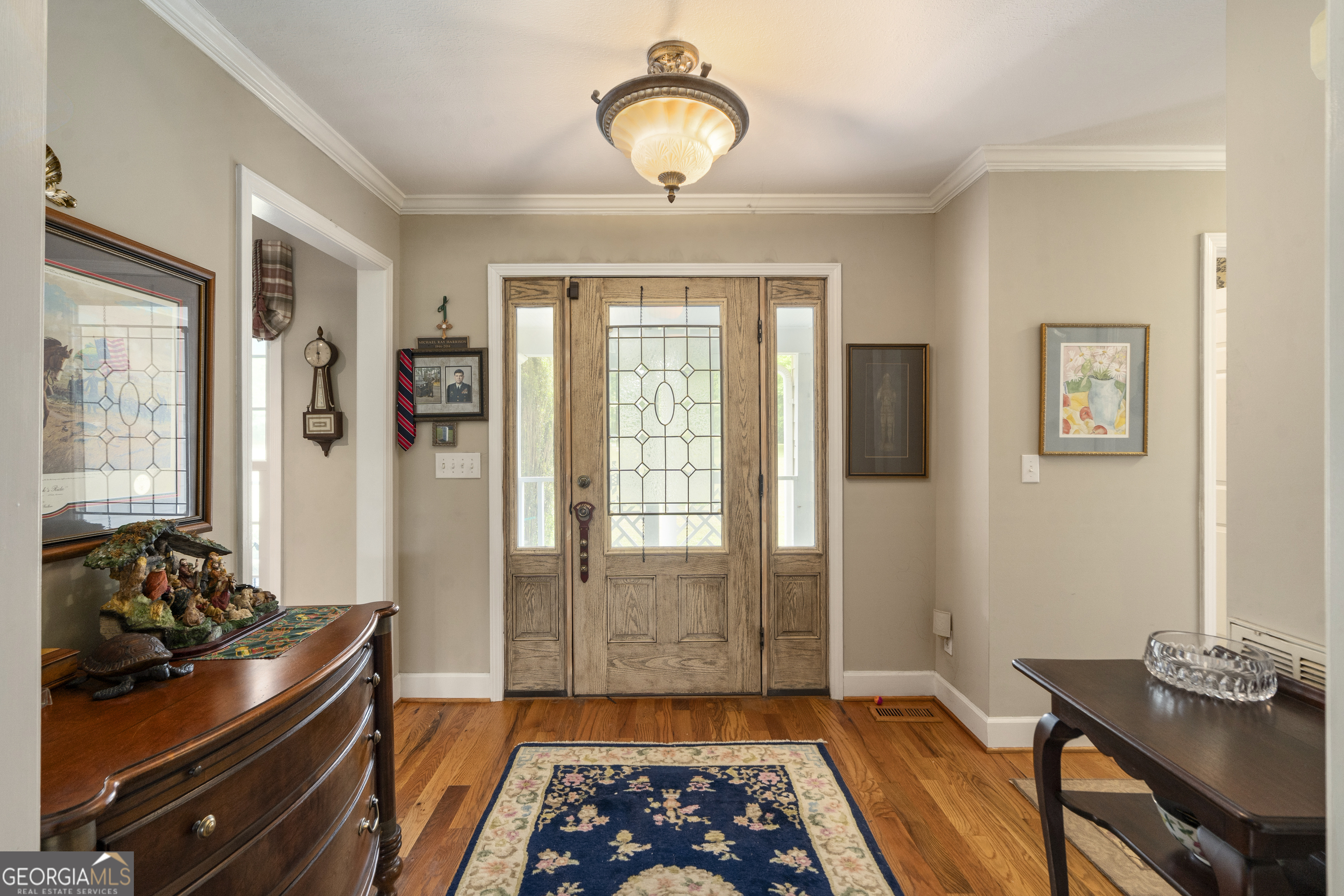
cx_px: 672
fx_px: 597
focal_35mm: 16
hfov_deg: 96.7
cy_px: 448
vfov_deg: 73.7
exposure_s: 1/2.5
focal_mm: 16
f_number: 8
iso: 500
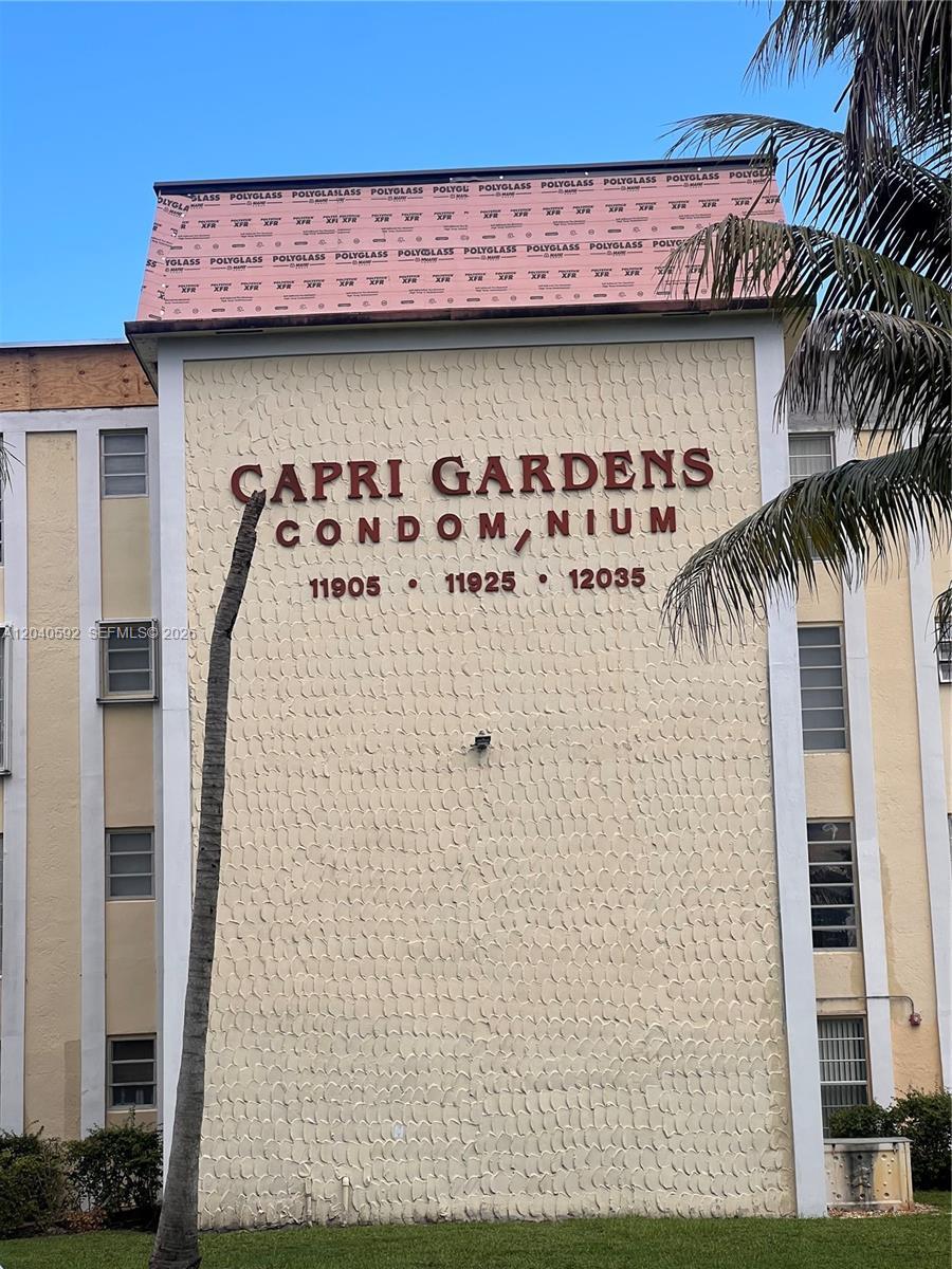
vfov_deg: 25.3
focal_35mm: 77
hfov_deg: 19.1
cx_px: 476
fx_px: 2824
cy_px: 634
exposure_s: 1/223
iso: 32
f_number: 2.8
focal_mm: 9
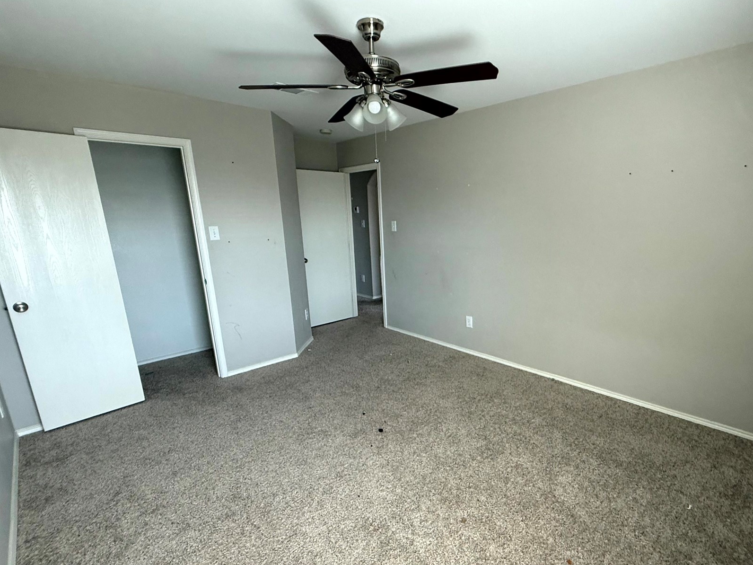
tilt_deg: -11.0
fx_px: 392
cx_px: 430
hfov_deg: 87.2
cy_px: 311
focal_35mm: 18
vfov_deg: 71.4
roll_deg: +1.4
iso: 320
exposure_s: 1/99
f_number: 2.2
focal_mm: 2.22
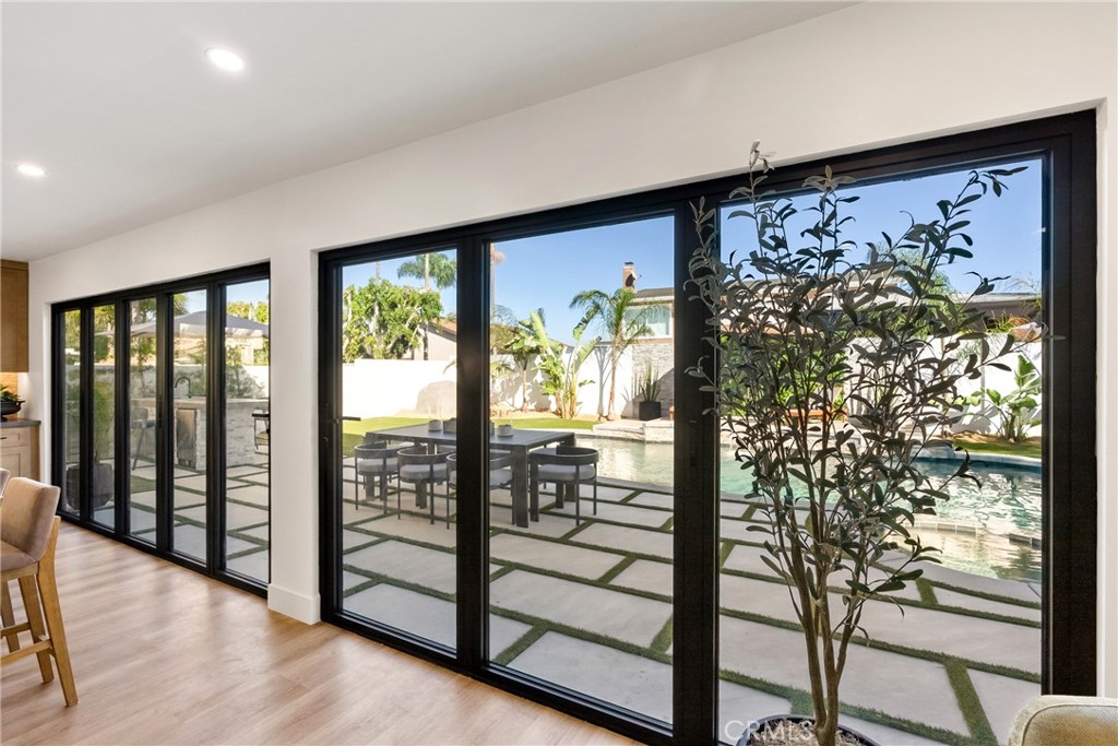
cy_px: 373
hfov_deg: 96.7
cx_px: 559
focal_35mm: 16
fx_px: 497
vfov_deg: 73.8
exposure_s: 1/160
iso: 320
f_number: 9
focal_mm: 16
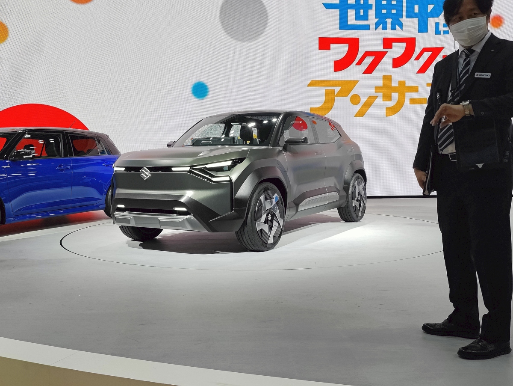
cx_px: 256
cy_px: 193
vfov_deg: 41.8
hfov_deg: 53.9
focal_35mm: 34
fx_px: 504
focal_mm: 6.06
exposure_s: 1/100
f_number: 1.8
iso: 50
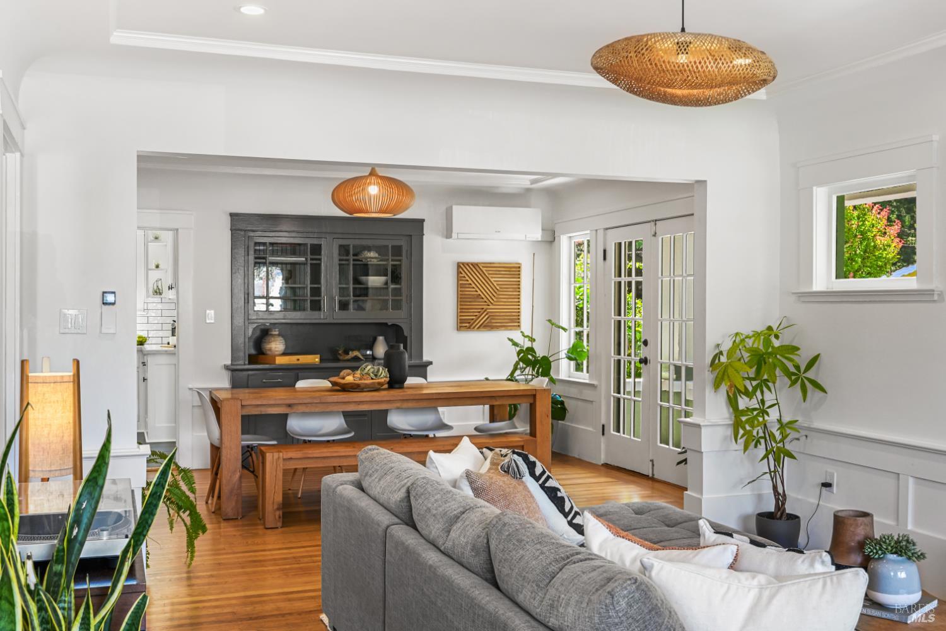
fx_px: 972
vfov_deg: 35.9
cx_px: 473
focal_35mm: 37
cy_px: 316
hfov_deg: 51.9
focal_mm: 37
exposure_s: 1/6
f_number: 11
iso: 800
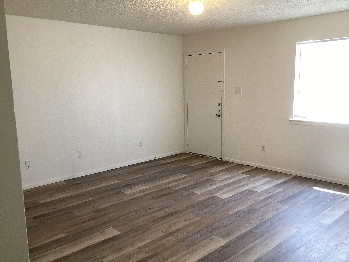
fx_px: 313
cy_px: 131
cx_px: 174
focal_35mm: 31
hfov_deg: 58.4
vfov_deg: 45.4
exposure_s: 1/60
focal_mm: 3.3
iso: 80
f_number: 2.4
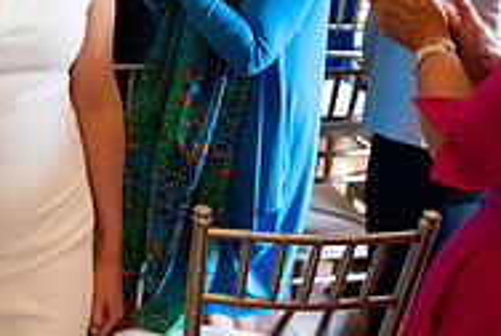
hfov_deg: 23.7
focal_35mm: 74
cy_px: -23
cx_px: -171
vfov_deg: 17.9
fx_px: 1031
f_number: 2.8
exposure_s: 1/160
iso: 2000
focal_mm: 24
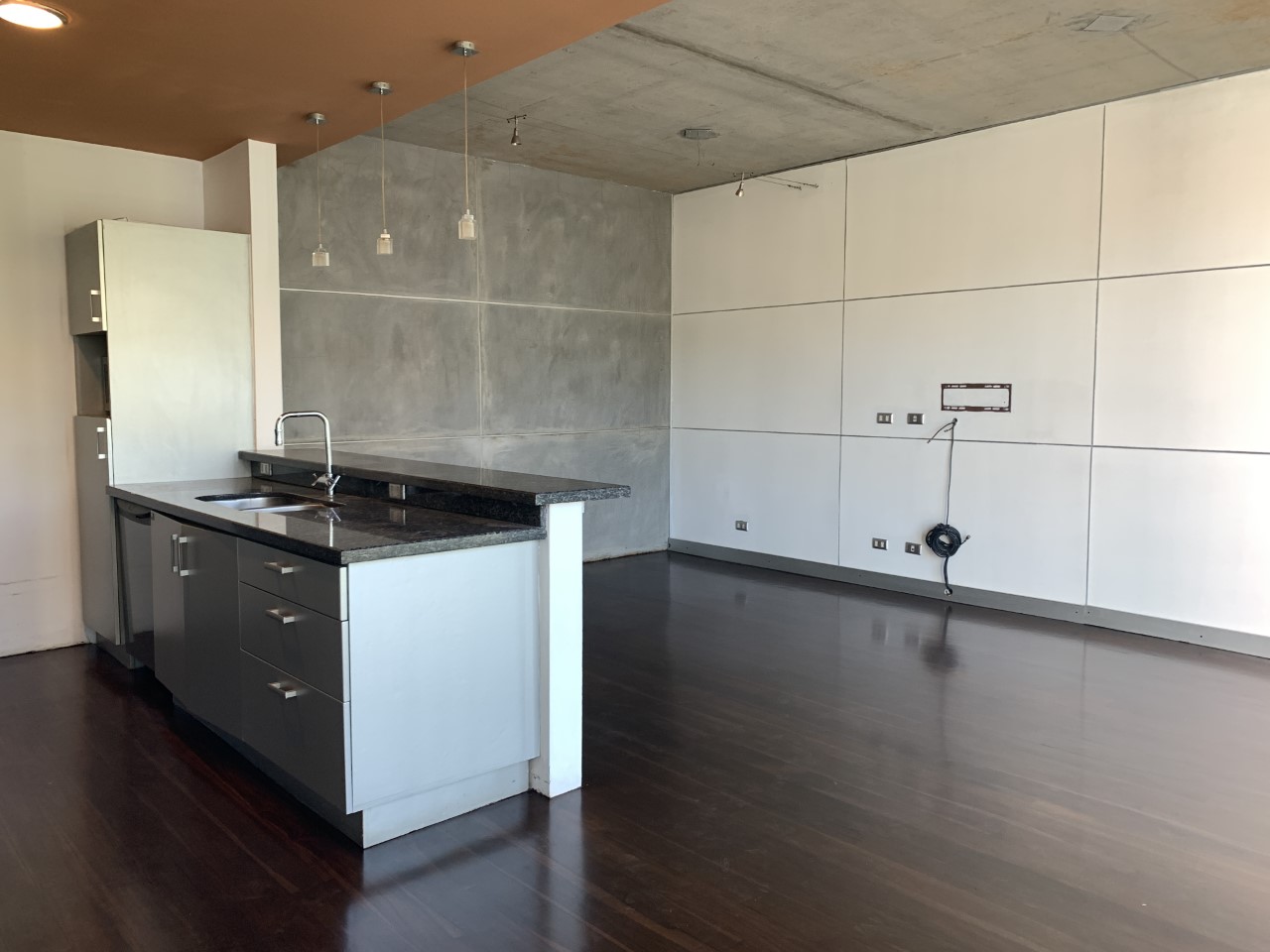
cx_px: 635
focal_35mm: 26
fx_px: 954
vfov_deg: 53.1
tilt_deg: -4.5
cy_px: 476
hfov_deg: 67.3
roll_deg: -0.9
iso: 80
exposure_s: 1/121
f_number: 1.8
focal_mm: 4.25
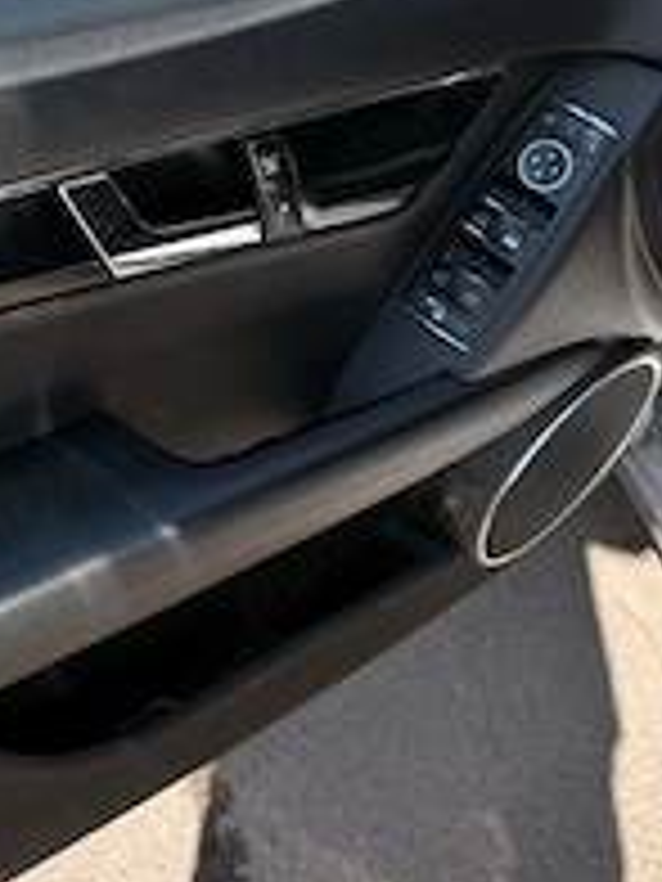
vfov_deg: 37.9
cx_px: 117
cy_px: 216
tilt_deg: -34.3
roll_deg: +7.3
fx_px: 1249
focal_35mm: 49
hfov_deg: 28.9
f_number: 1.78
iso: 80
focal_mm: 6.76
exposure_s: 1/1091
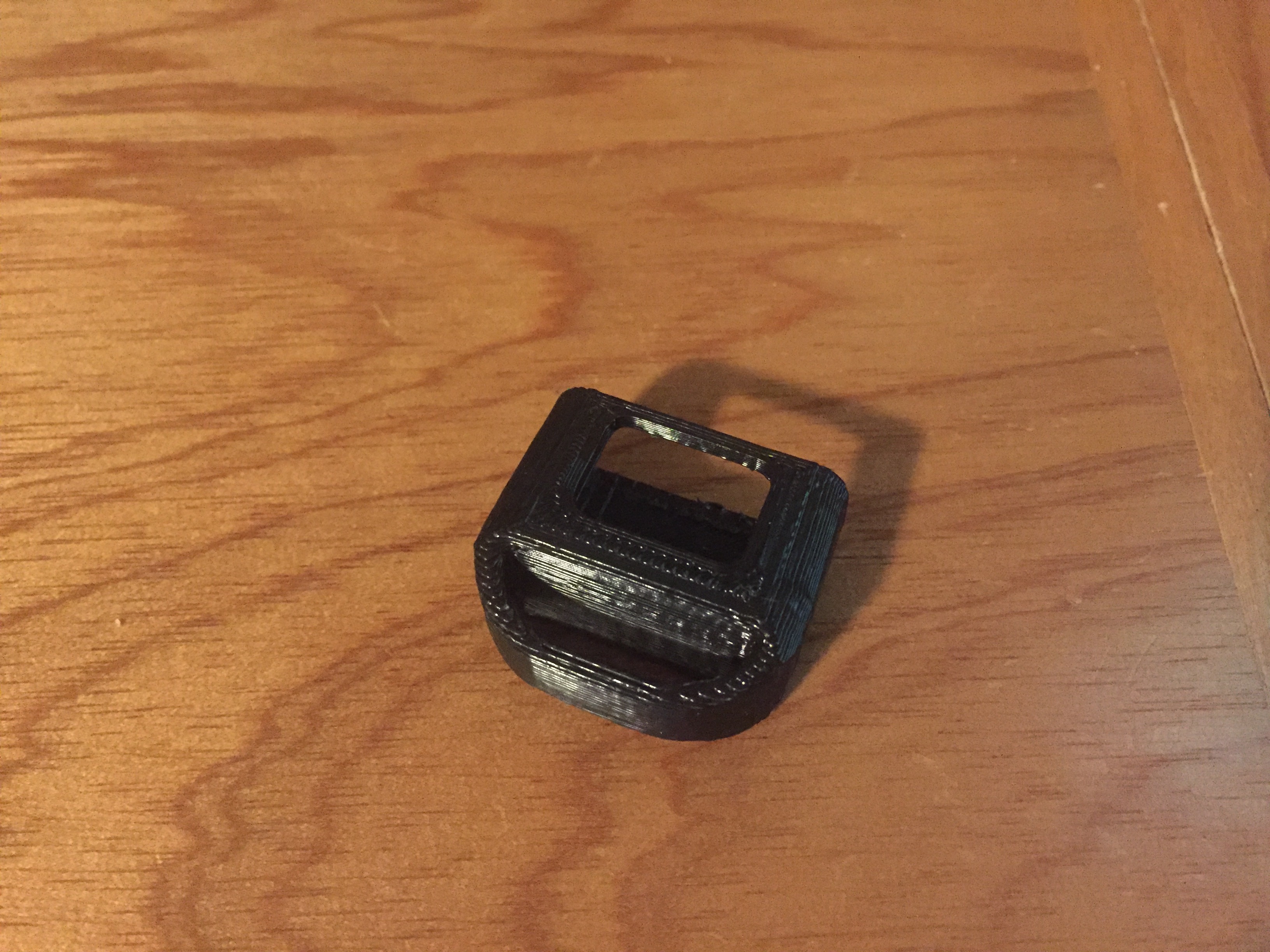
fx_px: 1064
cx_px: 635
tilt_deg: -58.1
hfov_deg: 61.7
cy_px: 476
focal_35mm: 29
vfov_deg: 48.2
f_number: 2.2
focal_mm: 4.15
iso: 1250
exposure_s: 1/15
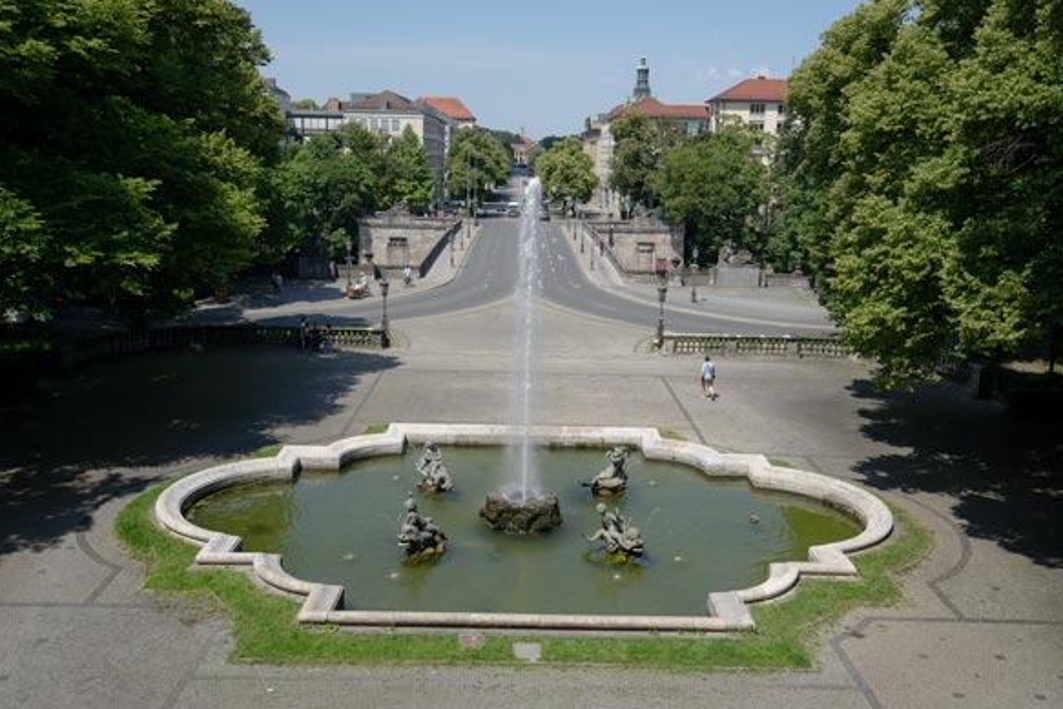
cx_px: 521
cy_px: 359
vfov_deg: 37.9
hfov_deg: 54.4
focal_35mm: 35
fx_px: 1034
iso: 320
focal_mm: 34
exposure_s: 1/2500
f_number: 7.1
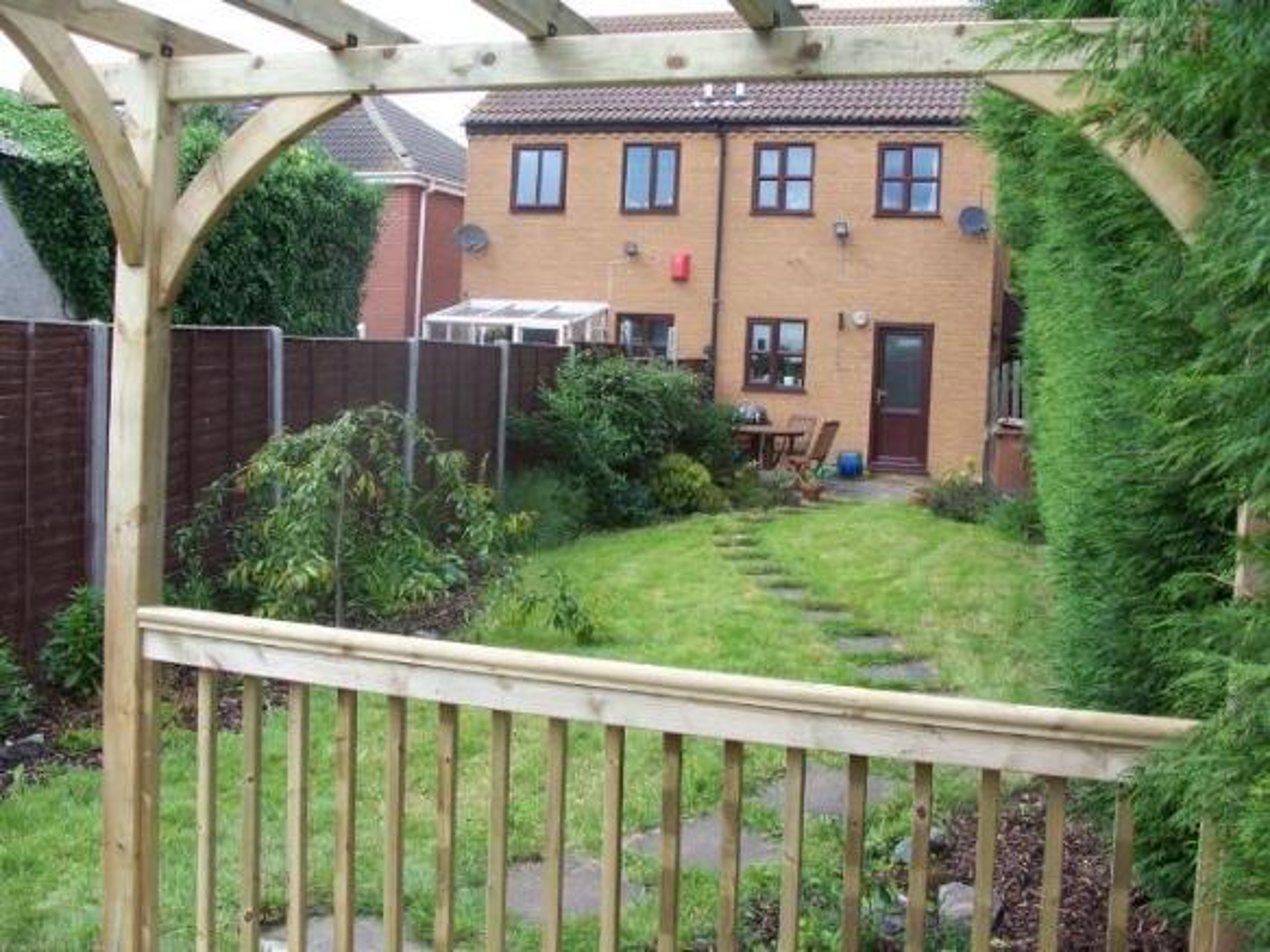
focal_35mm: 35
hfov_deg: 52.6
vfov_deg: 40.7
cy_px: 476
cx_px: 635
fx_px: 1284
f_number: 2.8
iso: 80
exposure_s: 1/350
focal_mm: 6
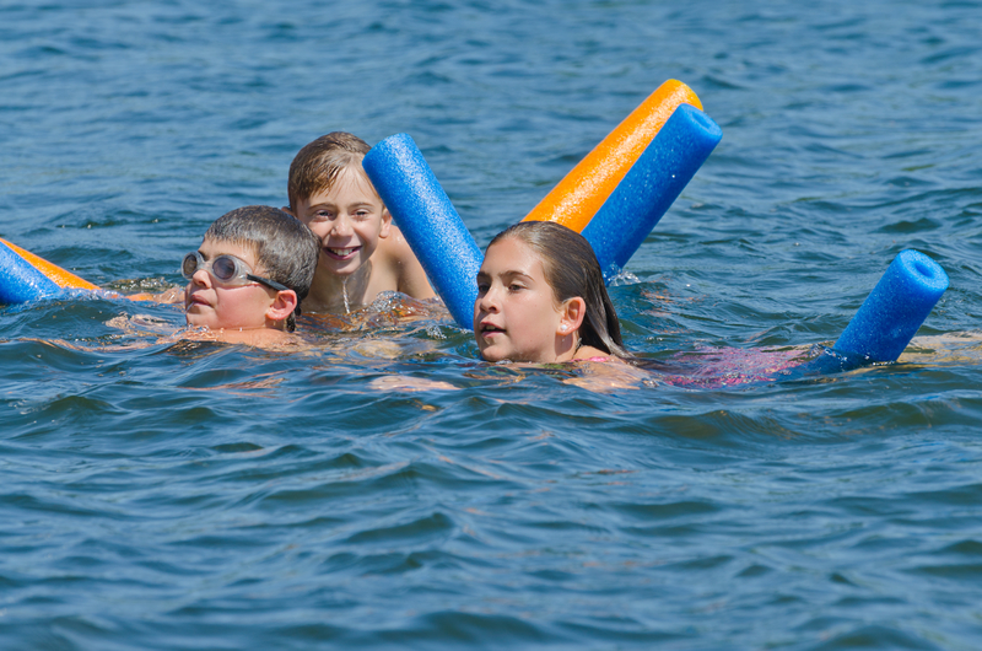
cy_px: 326
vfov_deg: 4.6
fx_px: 8167
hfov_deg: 6.9
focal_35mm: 300
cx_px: 491
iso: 100
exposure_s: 1/250
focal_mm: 200
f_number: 9
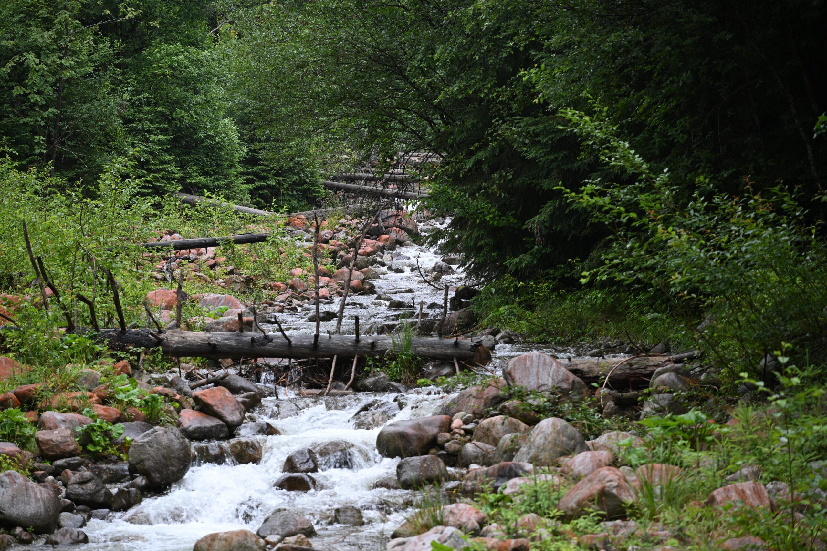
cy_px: 276
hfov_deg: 17.1
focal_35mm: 120
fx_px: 2757
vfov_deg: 11.4
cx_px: 414
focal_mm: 120
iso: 110
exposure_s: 1/125
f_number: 4
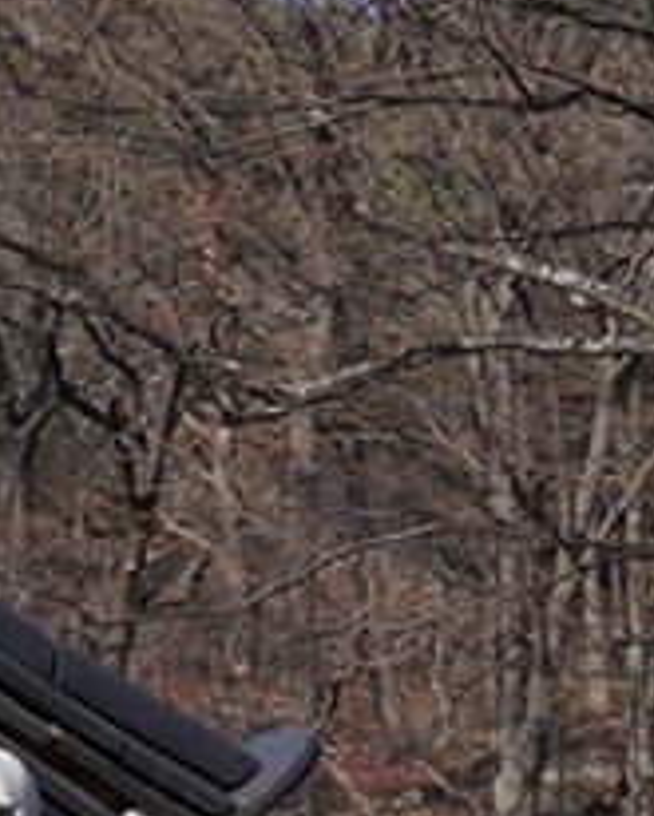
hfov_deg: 5.1
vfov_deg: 7.2
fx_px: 6165
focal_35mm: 255
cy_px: 1913
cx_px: 3000
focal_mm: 28
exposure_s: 1/100
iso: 100
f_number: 11
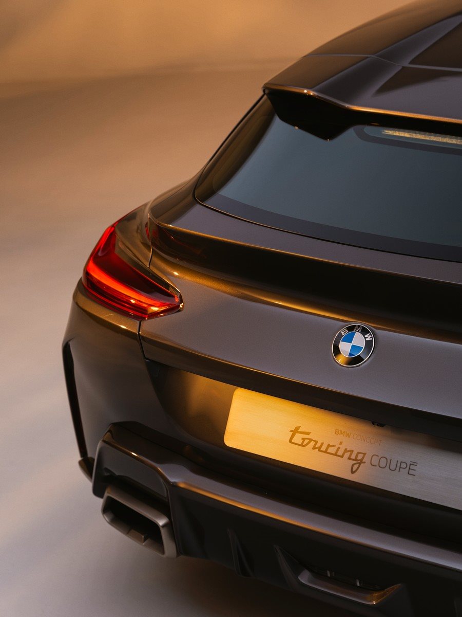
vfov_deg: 22.5
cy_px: 308
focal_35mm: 87
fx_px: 1548
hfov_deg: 17.0
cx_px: 231
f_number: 7.1
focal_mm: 110
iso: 400
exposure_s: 1/50
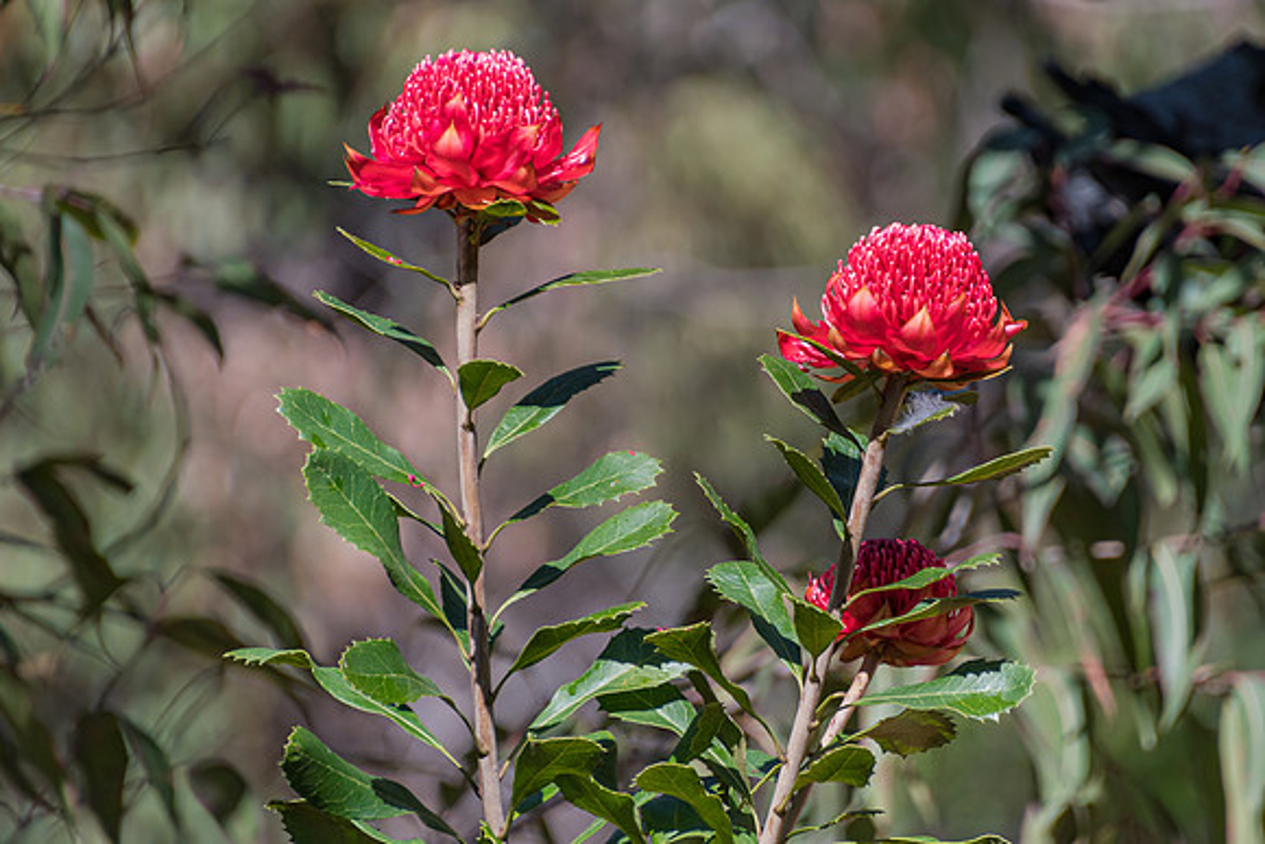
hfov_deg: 2.9
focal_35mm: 704
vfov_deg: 2.0
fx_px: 24732
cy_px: 377
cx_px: 733
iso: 200
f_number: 6.3
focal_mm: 400
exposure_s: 1/400
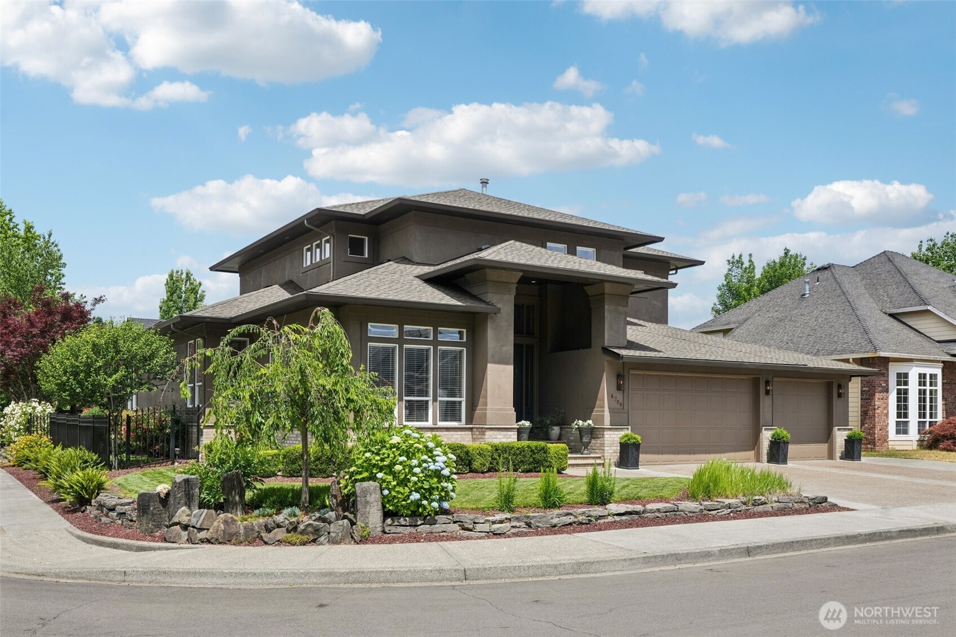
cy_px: 318
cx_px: 478
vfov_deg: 41.1
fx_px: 850
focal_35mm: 32
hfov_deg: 58.7
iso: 400
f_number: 8
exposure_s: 1/800
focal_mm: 32
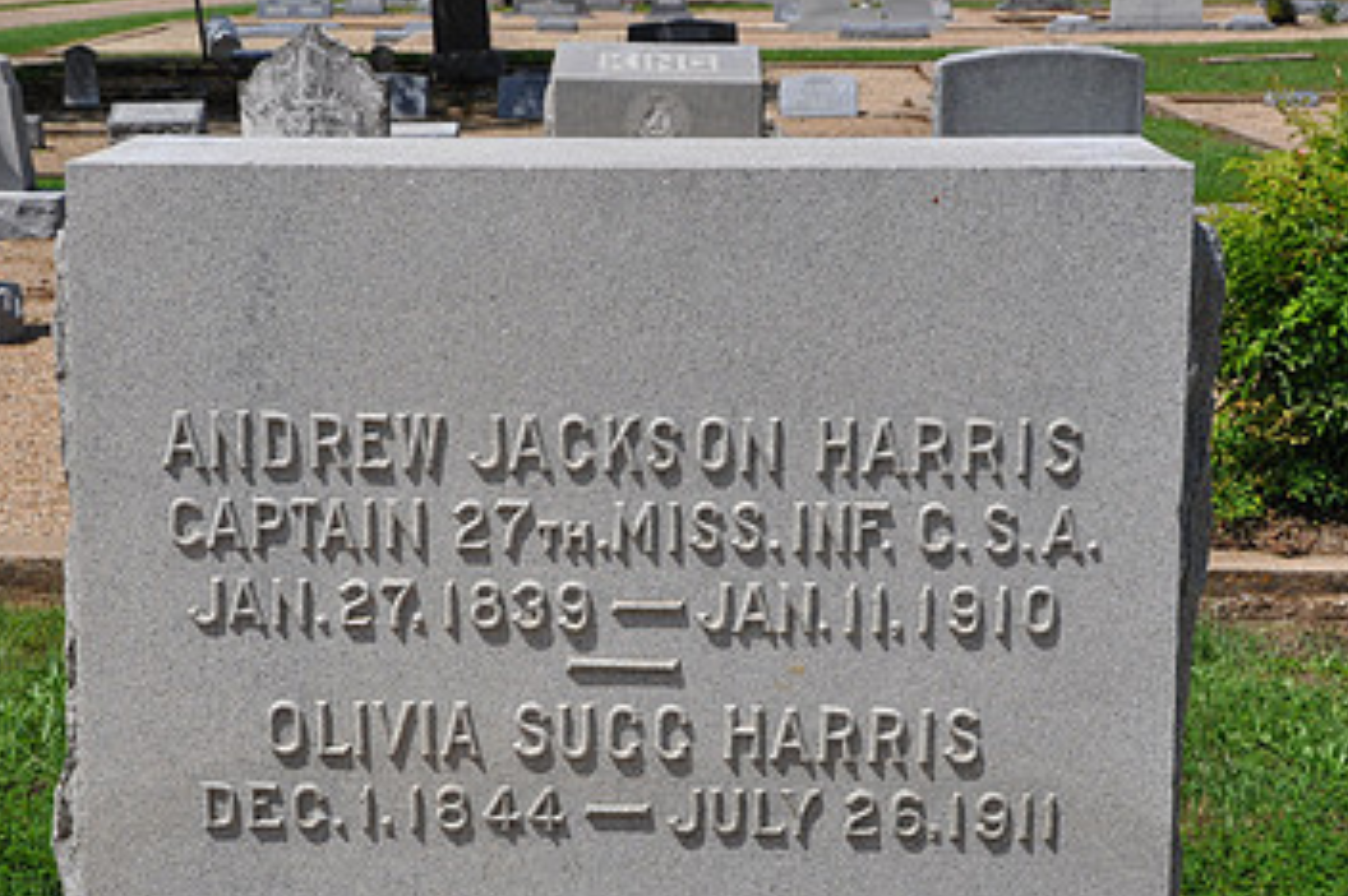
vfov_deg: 17.1
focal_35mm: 79
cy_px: 729
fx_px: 2955
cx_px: 628
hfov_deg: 25.7
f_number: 9
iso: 200
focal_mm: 32
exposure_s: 1/320
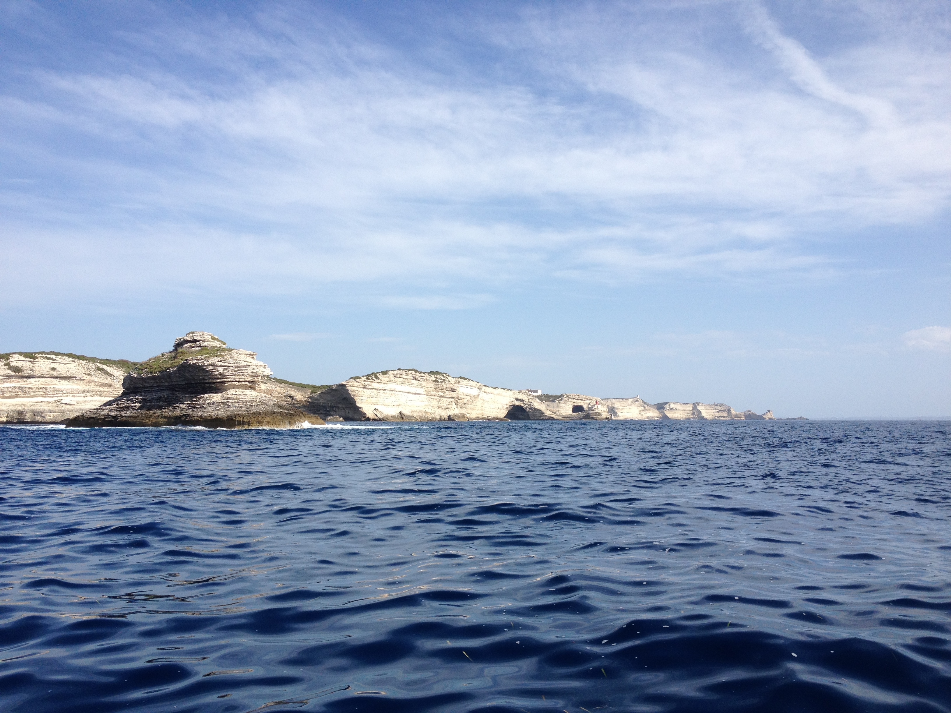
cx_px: 476
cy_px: 356
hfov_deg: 52.6
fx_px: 962
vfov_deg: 40.7
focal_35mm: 35
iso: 64
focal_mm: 4.28
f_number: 2.4
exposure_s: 1/2045
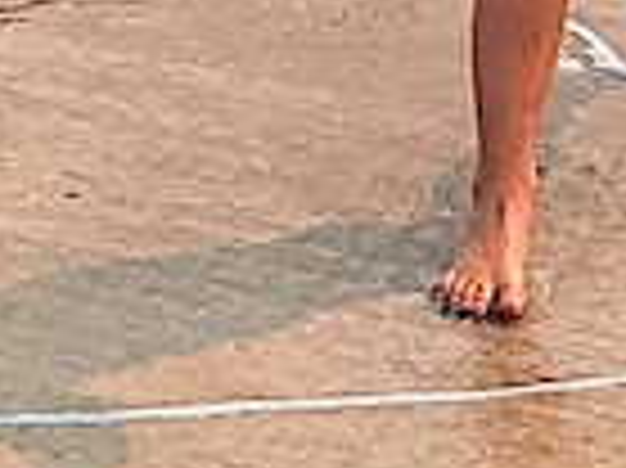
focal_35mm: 175
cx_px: 365
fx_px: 3162
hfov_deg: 11.3
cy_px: -886
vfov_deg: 7.5
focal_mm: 4.6
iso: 32
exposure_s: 1/1377
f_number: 2
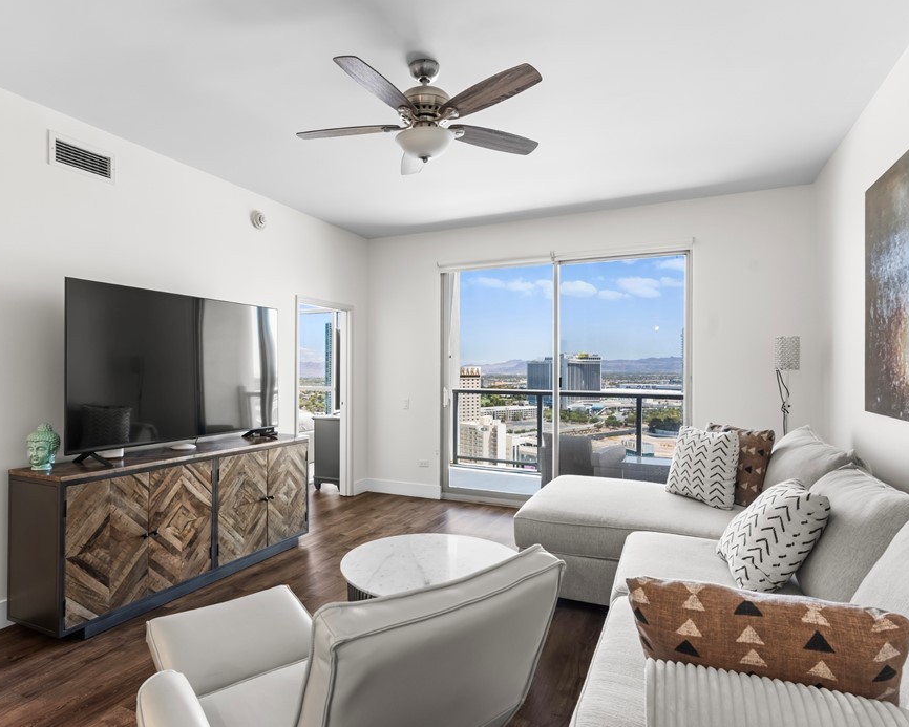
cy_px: 369
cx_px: 423
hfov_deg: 80.3
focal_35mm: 20
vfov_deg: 68.1
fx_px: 538
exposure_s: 1/20
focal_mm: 17
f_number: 8
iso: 400
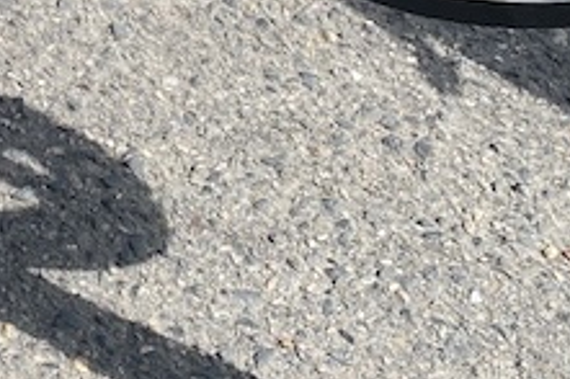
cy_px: -415
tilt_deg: -30.8
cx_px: -284
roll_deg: +4.9
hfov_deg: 13.2
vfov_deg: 8.7
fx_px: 2326
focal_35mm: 147
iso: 32
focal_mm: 4.25
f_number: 1.8
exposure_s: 1/1025
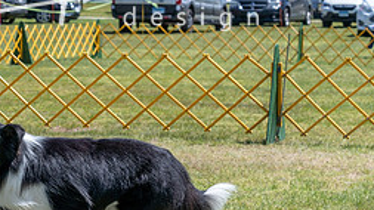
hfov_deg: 12.8
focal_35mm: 168
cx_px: 75
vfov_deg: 7.2
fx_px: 1665
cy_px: 63
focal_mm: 70
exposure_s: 1/1600
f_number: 7.1
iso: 800
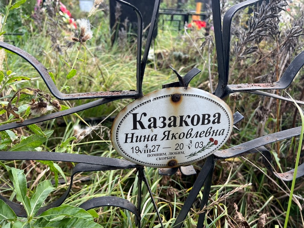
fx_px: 228
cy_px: 114
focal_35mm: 26
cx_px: 152
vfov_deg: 53.1
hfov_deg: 67.3
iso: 50
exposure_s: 1/555
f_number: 1.5
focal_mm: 5.7
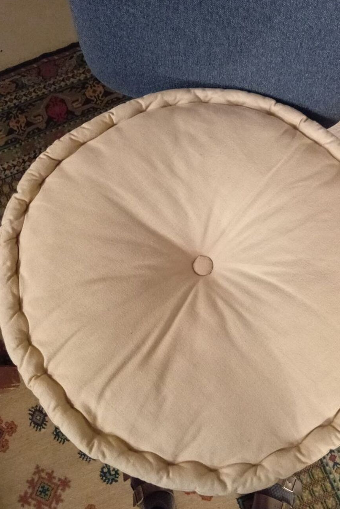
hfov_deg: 43.5
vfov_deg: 61.9
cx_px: 196
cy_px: 254
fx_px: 425
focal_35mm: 30
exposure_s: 1/16.7
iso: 1978
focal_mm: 4.22
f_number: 1.8
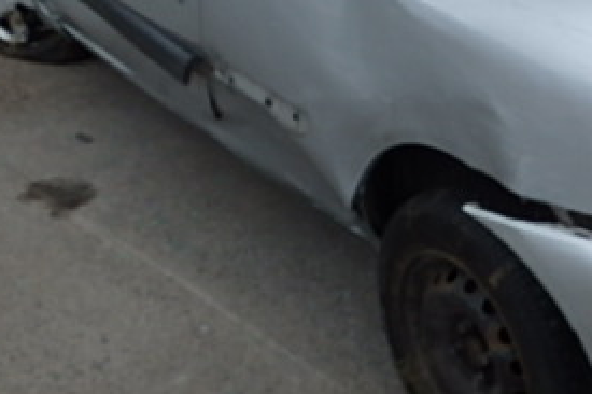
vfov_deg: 17.9
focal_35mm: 75
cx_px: 558
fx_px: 1233
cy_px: 52
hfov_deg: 25.9
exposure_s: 1/160
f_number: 4.7
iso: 125
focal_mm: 5.6
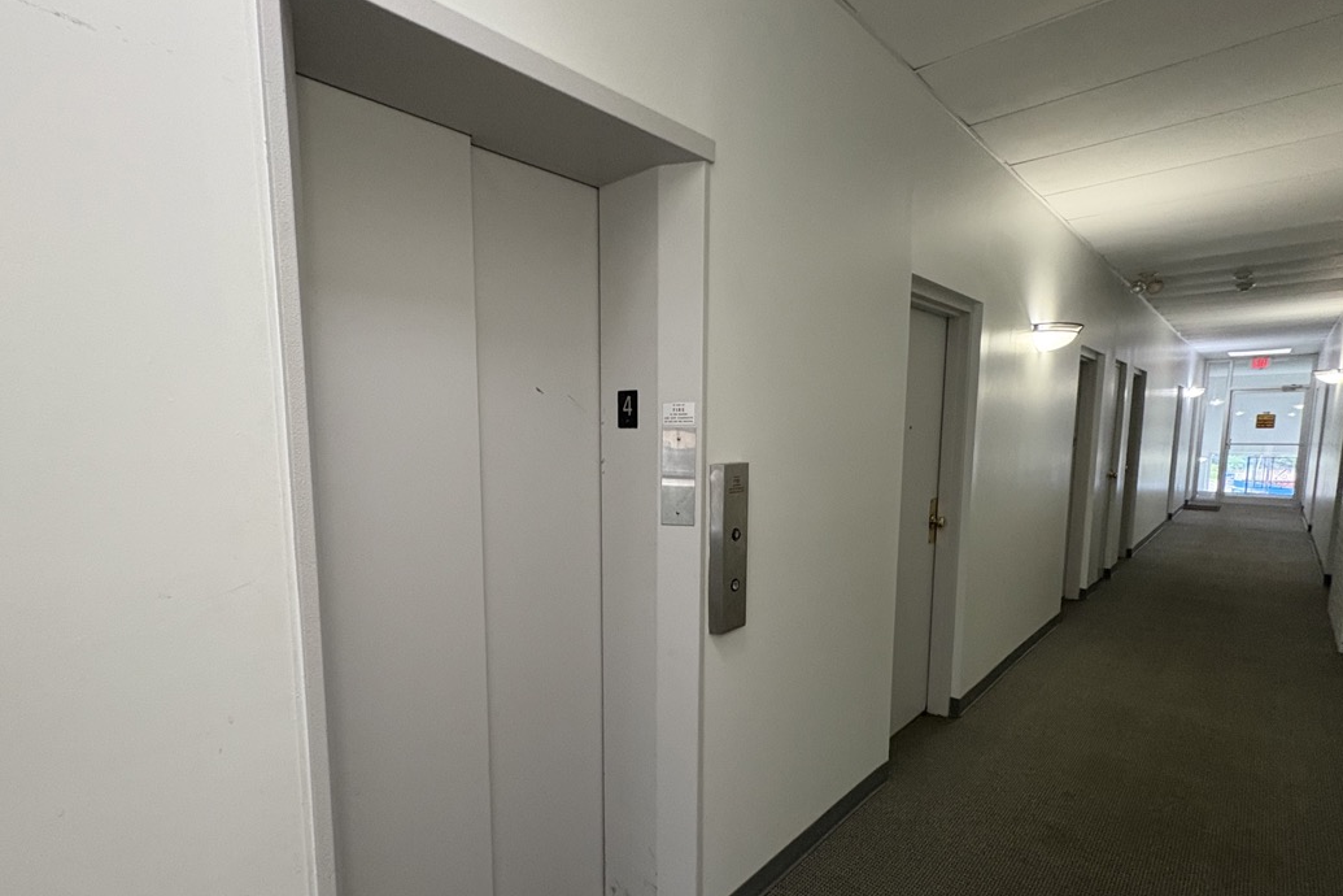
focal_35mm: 18
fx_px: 671
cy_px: 512
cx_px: 623
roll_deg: +0.8
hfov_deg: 89.9
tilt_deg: -6.2
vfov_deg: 67.1
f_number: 2.2
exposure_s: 1/60
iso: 500
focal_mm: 2.22
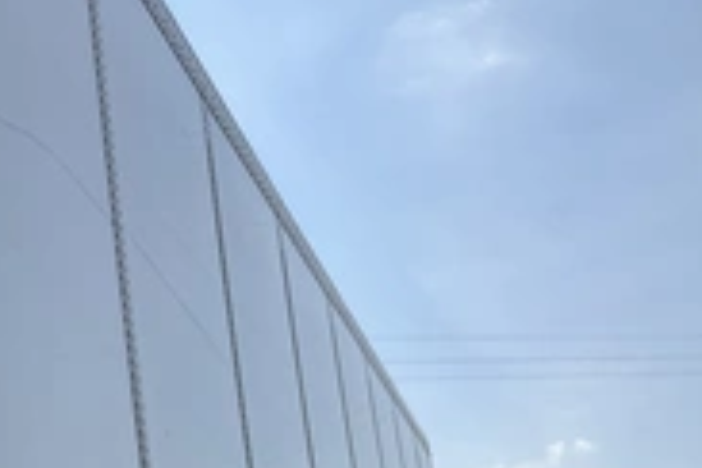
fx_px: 1287
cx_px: -23
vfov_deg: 19.6
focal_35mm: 66
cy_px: 541
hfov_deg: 28.4
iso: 25
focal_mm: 3
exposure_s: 1/1984
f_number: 1.8
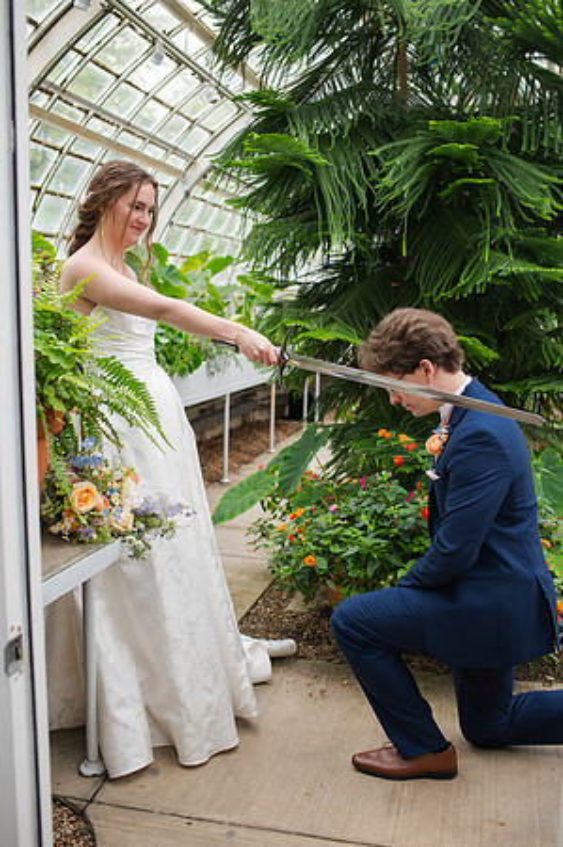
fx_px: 823
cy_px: 424
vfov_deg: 54.5
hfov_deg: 37.8
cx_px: 282
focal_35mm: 35
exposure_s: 1/320
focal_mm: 35
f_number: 3.2
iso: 250
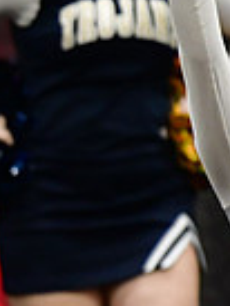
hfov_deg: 1.2
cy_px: 61
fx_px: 10809
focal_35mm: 1222
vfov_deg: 1.6
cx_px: -380
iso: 4000
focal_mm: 200
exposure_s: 1/500
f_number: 3.5
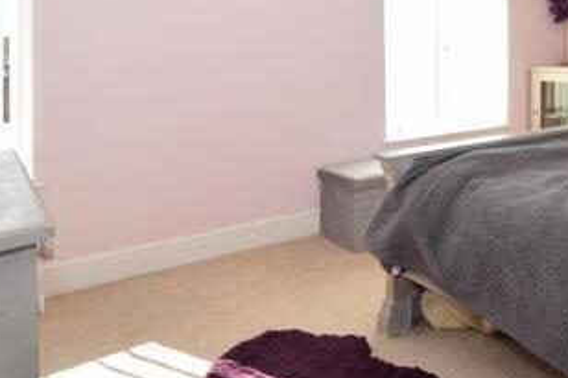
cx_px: 398
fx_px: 505
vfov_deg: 38.7
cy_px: 49
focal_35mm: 32
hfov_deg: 56.9
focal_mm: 10
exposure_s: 1/200
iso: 400
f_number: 7.1
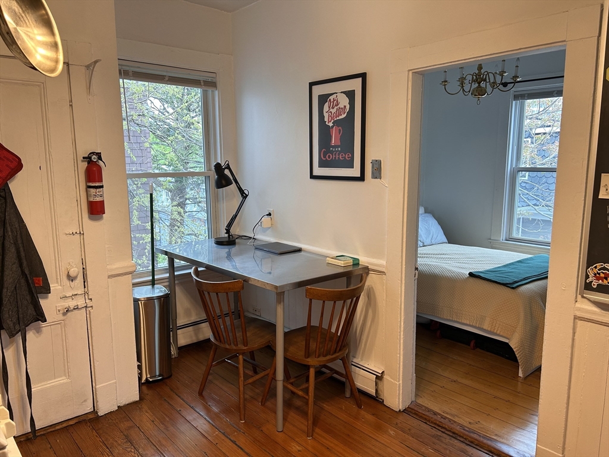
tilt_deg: -10.0
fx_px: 457
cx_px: 304
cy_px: 228
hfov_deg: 67.3
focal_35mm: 26
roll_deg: -0.2
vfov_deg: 53.1
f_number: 1.5
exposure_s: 1/60
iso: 80
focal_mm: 5.7
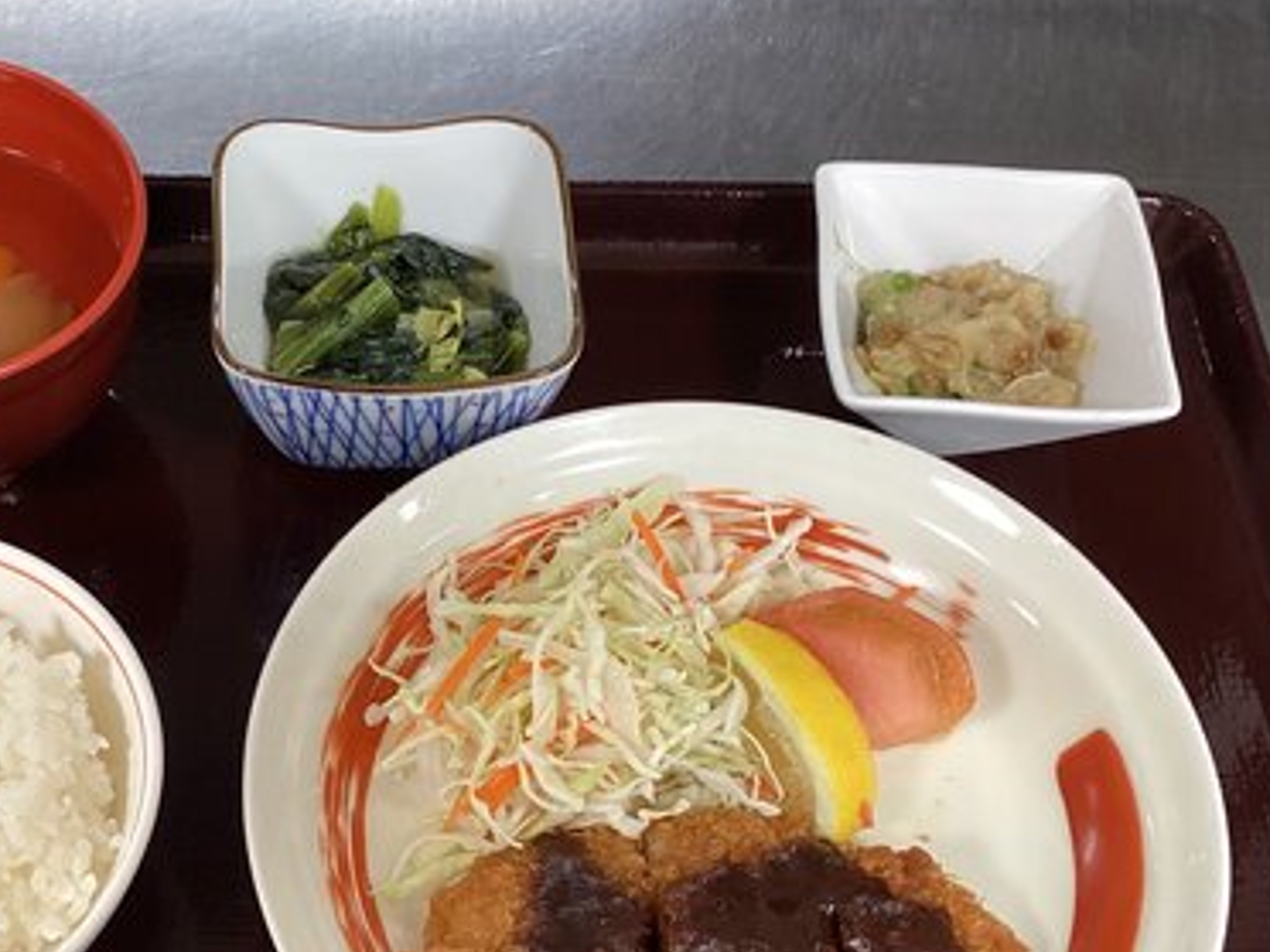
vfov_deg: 28.8
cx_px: 430
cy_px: 682
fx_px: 1834
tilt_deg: -56.2
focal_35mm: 50
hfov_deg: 37.8
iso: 100
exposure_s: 1/60
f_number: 2.4
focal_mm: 3.3
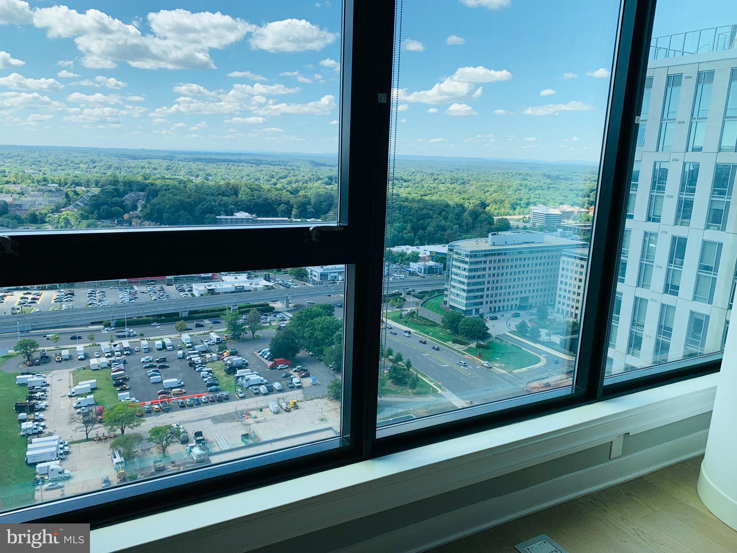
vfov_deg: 53.1
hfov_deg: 67.3
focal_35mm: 26
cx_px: 368
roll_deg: -0.8
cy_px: 276
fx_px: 554
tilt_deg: -13.4
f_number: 1.8
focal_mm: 4.25
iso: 25
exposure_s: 1/687
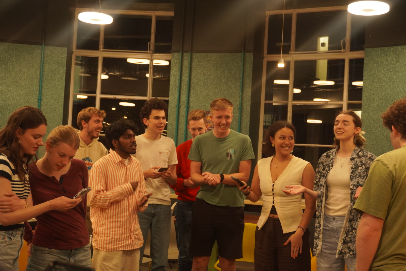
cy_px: 136
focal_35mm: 52
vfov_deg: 25.8
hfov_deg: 37.8
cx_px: 203
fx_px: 592
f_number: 5.6
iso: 800
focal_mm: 35
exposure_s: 1/60
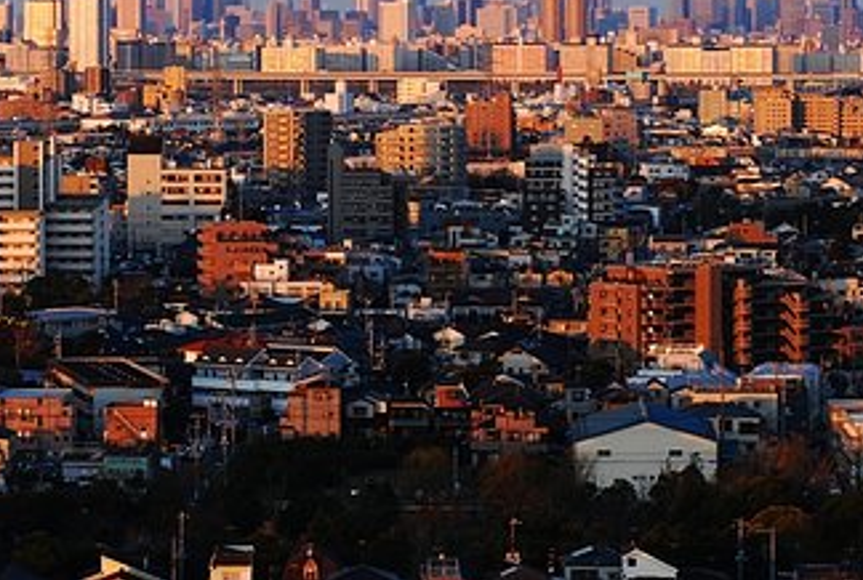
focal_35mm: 204
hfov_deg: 10.0
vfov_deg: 6.8
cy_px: 125
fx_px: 4904
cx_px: 224
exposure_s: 1/160
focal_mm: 86
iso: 400
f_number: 8
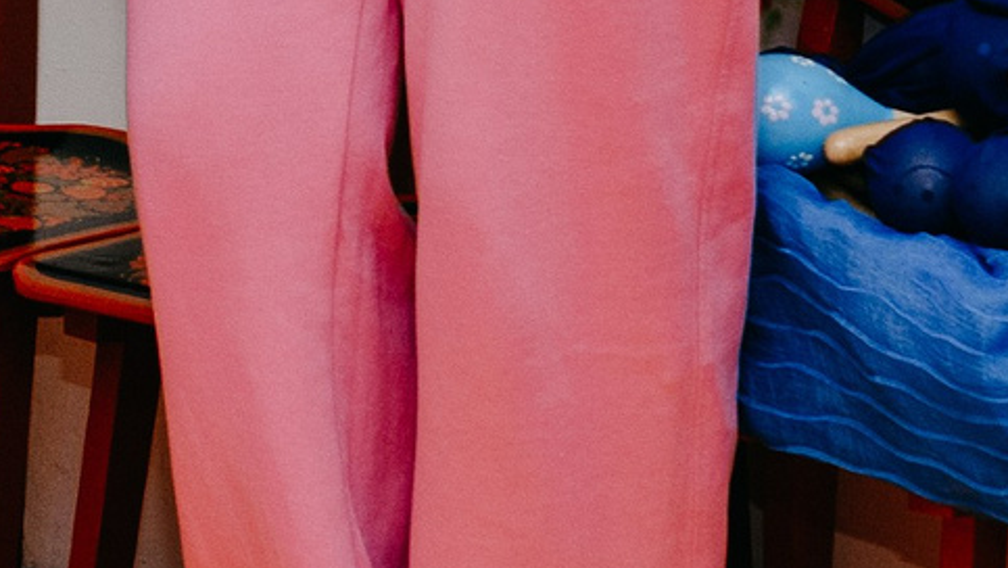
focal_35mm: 227
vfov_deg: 5.3
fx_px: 6069
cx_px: -435
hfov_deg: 9.3
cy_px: -465
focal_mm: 34
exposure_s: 1/160
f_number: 4
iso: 250
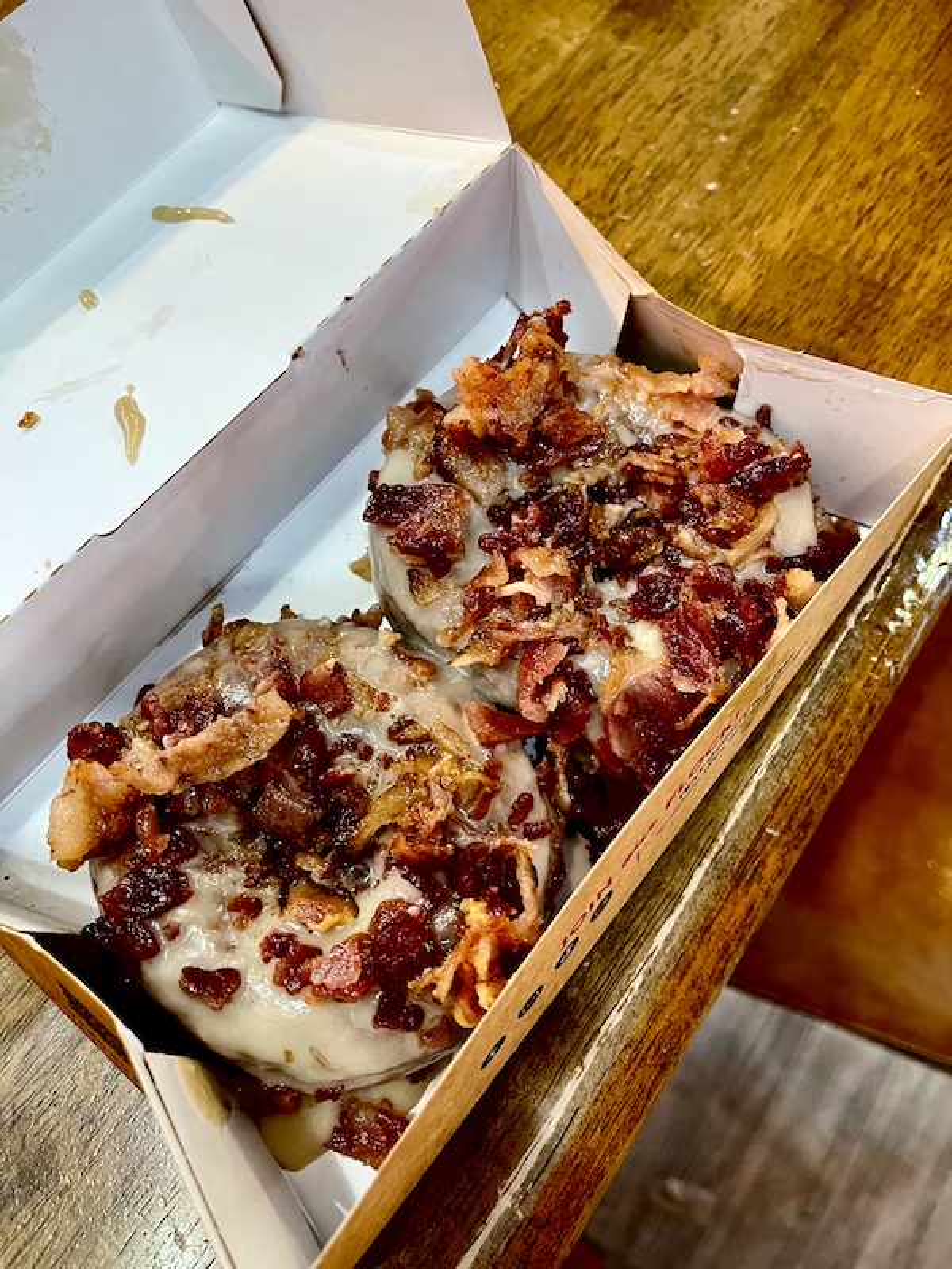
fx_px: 917
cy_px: 634
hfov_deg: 54.9
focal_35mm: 25
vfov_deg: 69.4
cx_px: 476
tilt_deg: -66.6
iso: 250
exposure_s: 1/60
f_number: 1.6
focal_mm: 5.1
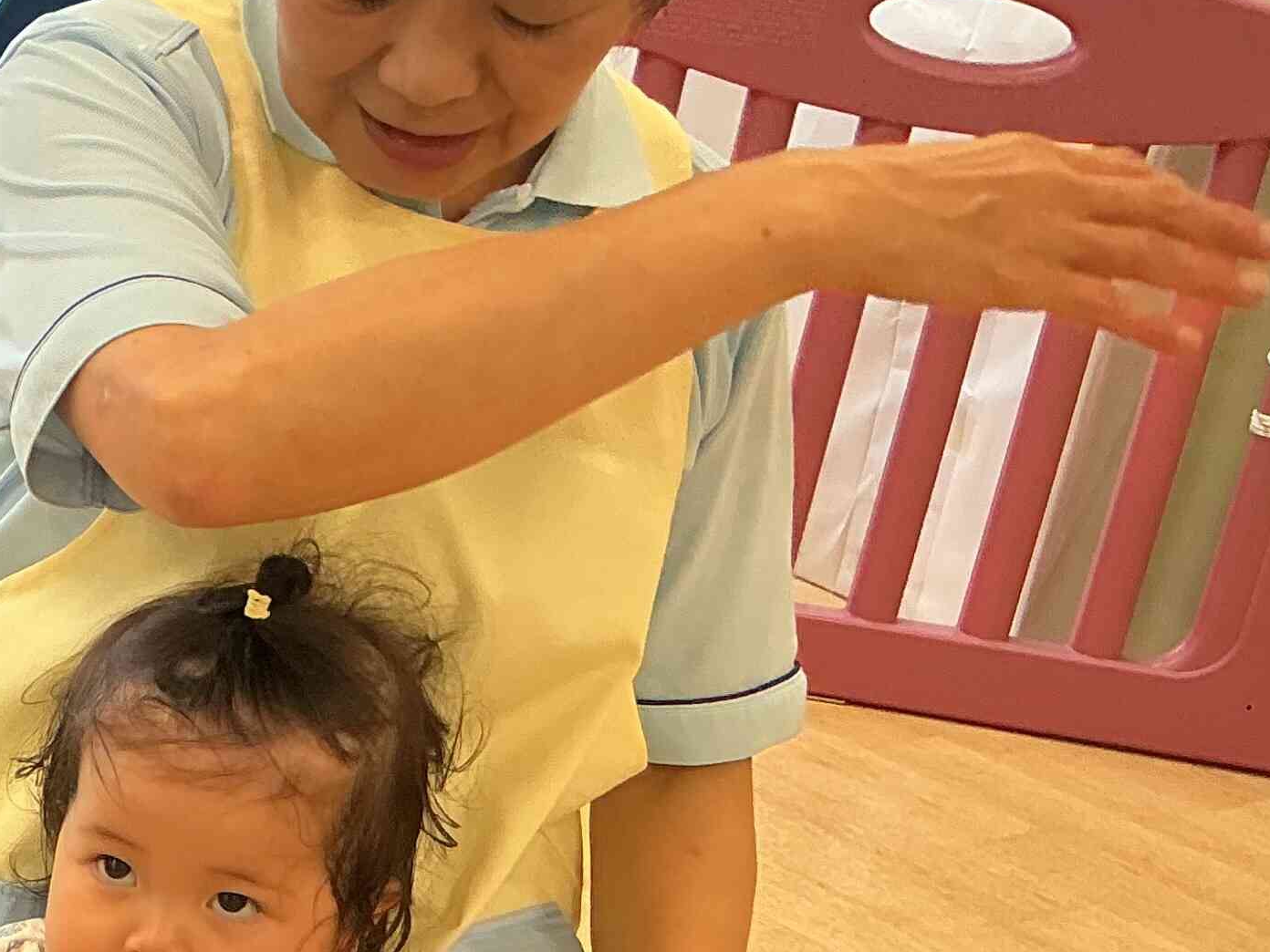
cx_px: -429
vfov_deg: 17.5
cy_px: 727
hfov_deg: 20.9
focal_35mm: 84
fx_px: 3082
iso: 32
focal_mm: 3
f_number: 1.8
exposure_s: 1/120
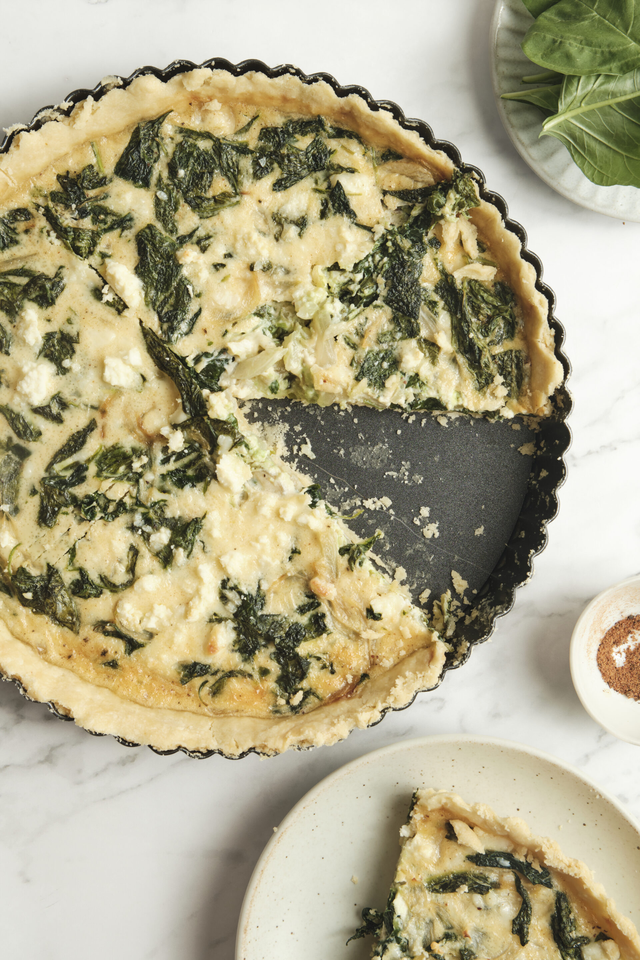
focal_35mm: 68
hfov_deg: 20.0
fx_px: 1813
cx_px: 320
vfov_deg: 29.7
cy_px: 480
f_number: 8
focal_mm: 45.1
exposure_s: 1/250
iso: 160
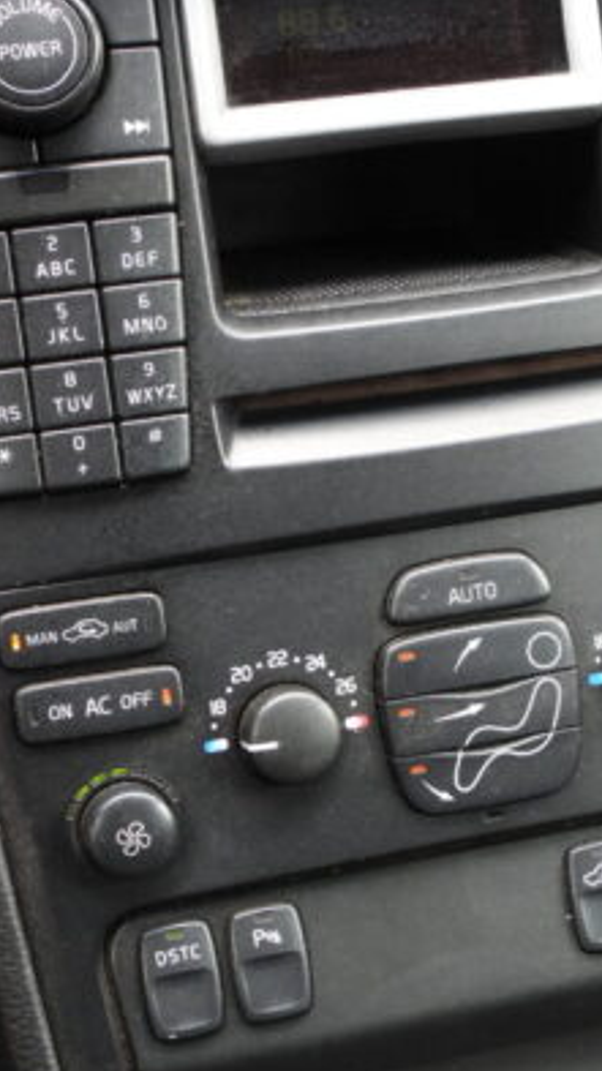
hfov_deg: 16.1
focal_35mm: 75
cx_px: 376
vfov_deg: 28.2
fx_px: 2129
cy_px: 480
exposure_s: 1/30
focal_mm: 6.8
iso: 110
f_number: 3.2
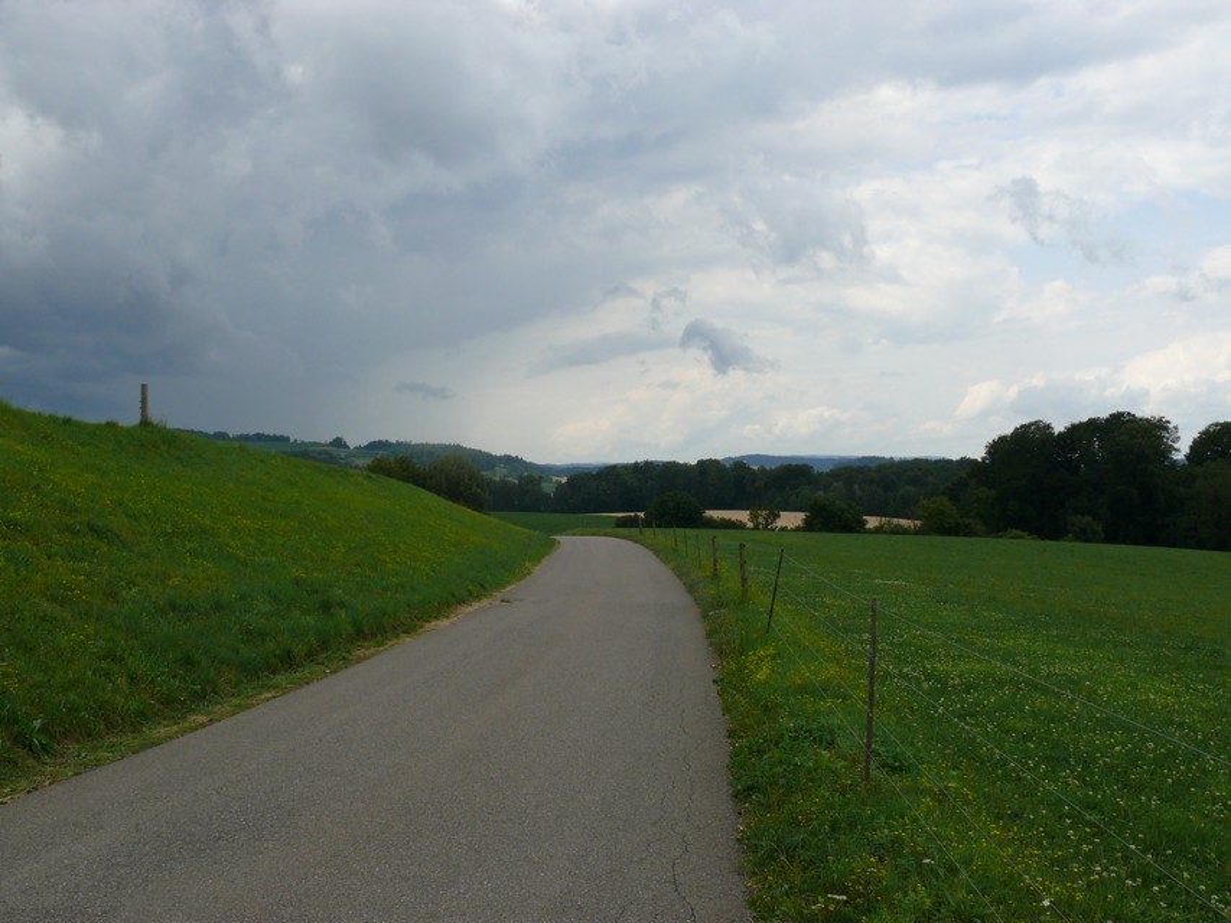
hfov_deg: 52.6
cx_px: 616
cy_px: 462
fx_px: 1245
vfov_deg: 40.7
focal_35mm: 35
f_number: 5.6
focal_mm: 7.4
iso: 100
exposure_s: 1/500
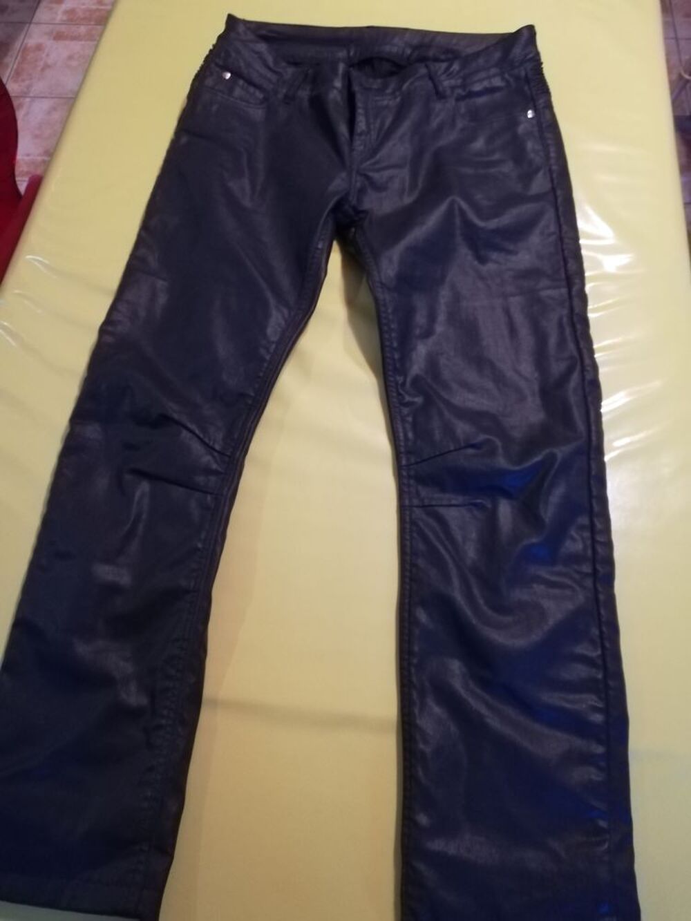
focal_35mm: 26
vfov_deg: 67.3
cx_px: 346
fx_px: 692
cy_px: 460
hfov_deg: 53.1
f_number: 2.2
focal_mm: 3.81
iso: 640
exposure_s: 1/16.7
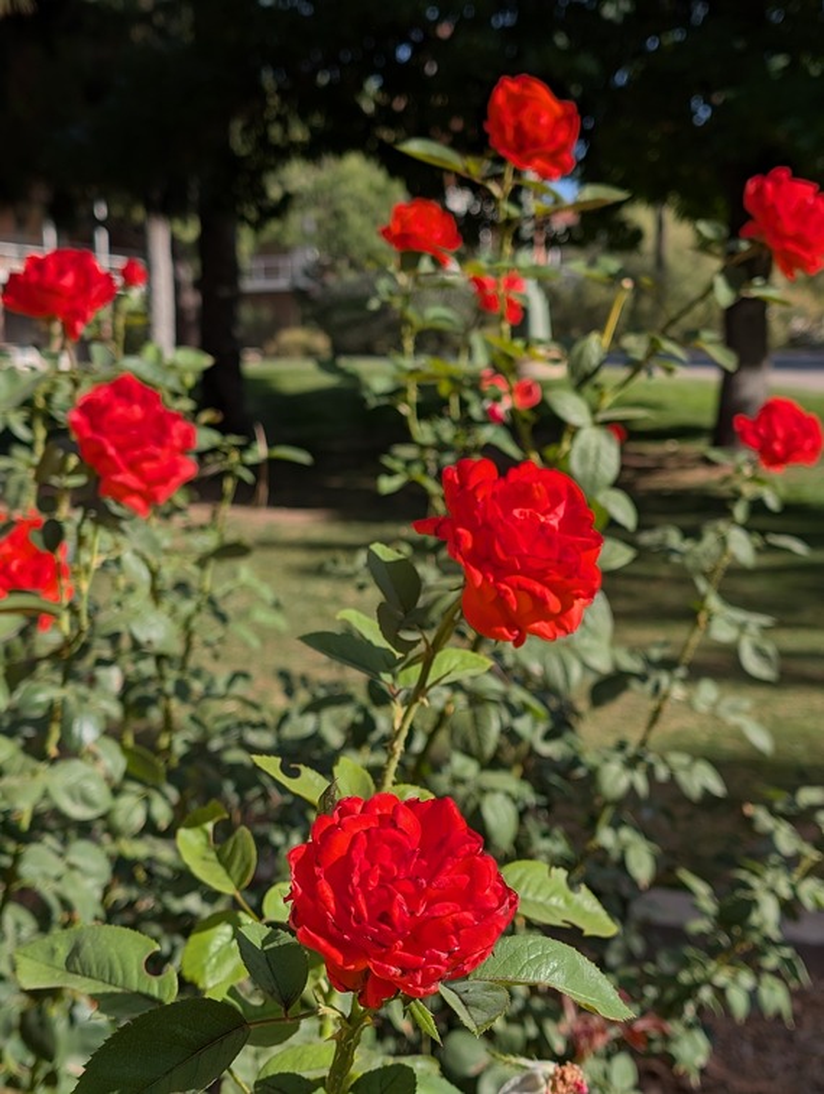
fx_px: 1551
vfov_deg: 38.9
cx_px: 412
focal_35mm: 49
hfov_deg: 29.7
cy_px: 547
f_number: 1.68
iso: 23
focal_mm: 6.9
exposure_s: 1/1529
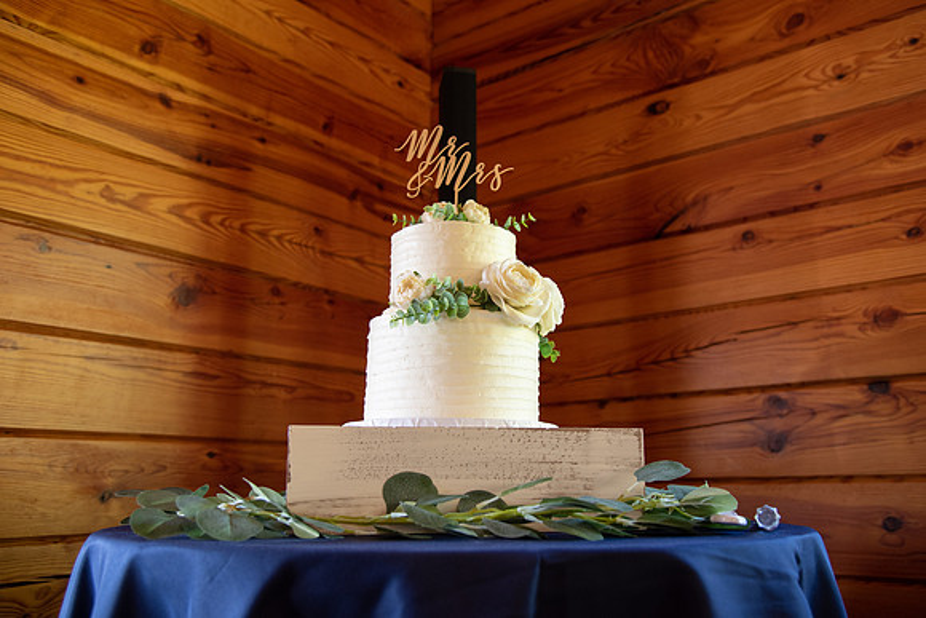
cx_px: 482
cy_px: 296
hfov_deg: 57.1
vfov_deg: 39.9
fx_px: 850
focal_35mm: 33
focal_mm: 31
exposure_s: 1/60
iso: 640
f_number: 4
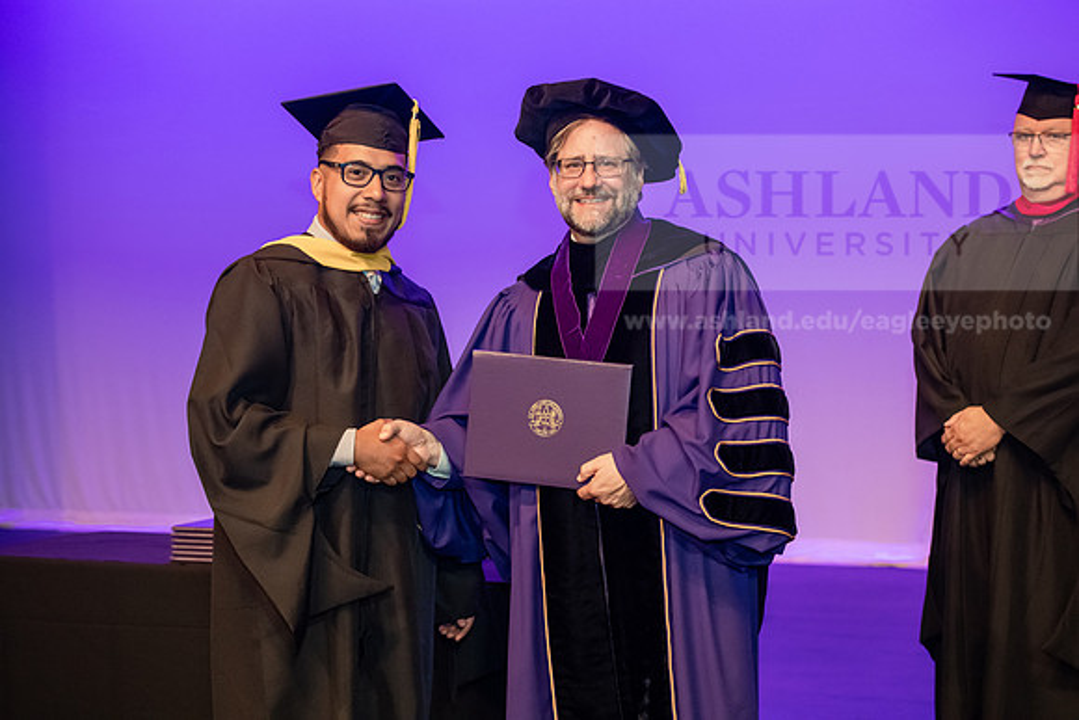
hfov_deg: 28.8
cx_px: 540
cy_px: 360
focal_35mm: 70
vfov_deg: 19.5
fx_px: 2098
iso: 3200
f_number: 4
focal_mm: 70
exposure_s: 1/200
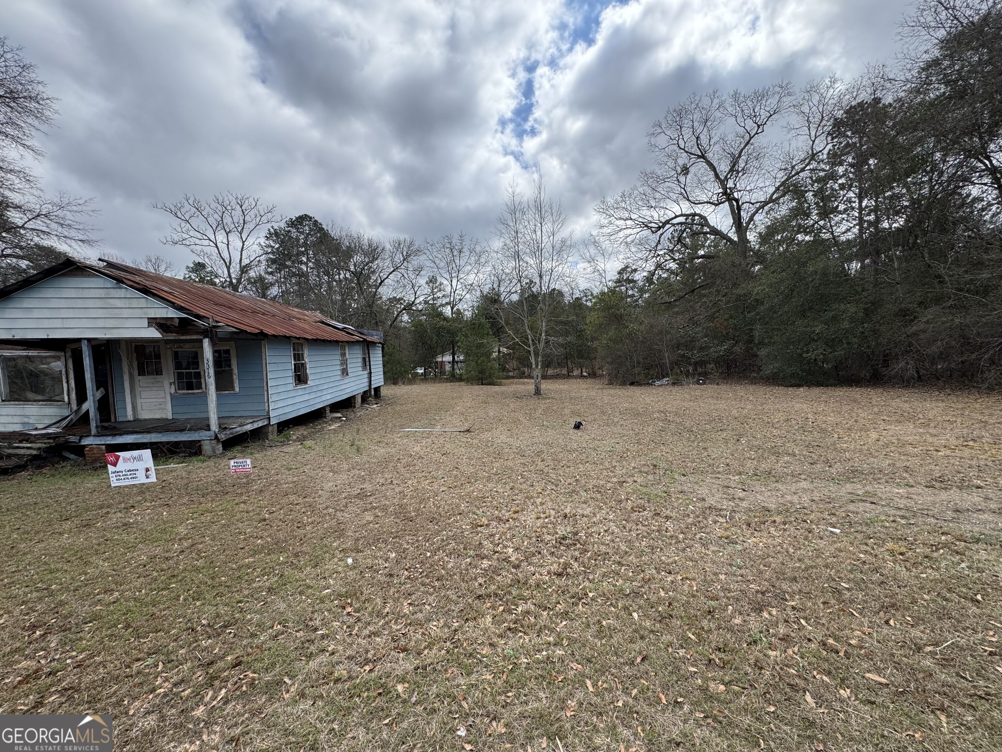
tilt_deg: -3.7
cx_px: 501
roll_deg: +2.4
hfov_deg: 102.1
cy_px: 376
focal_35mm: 14
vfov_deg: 85.7
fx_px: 405
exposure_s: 1/1323
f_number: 2.2
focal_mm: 2.22
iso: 40
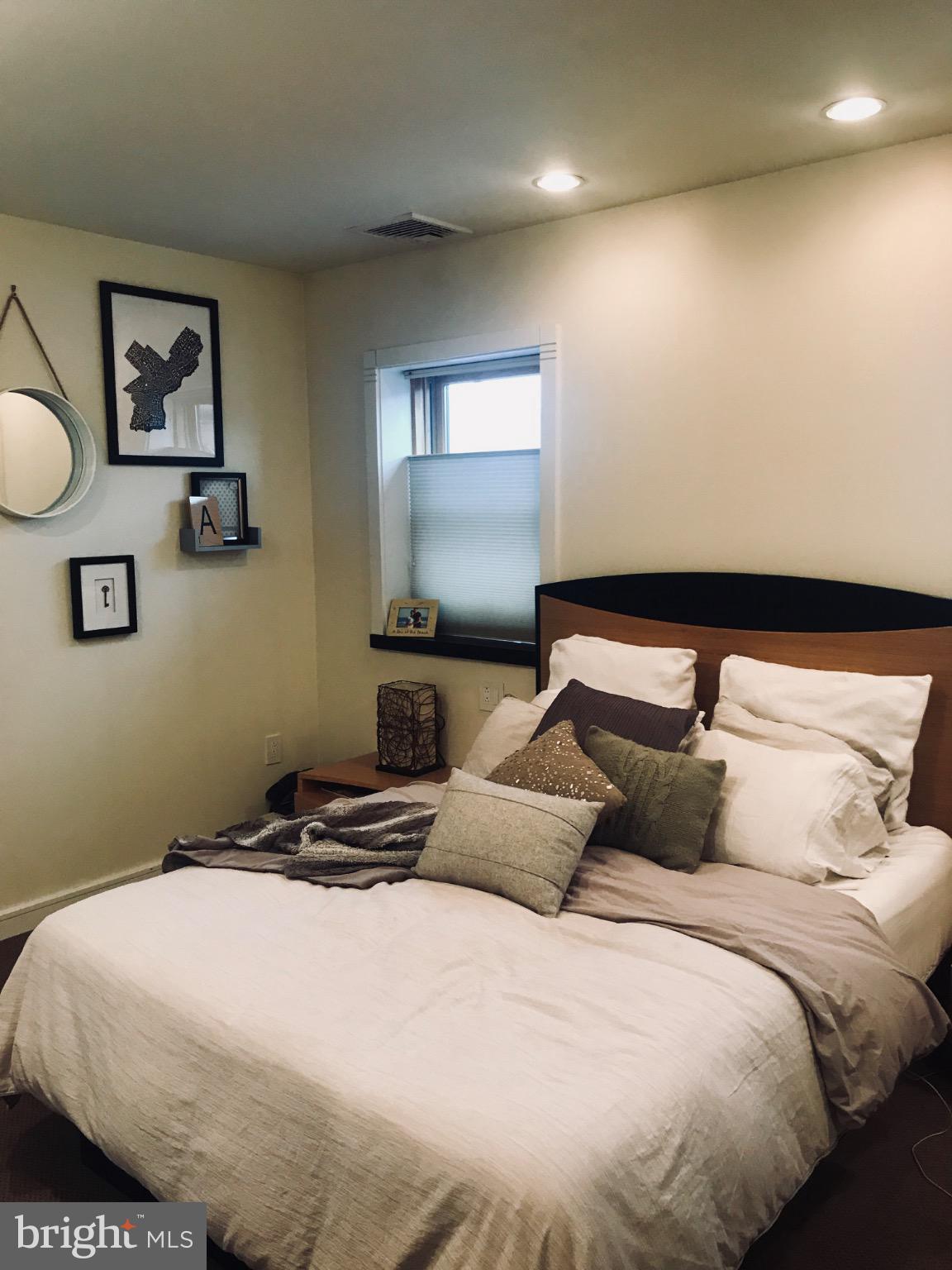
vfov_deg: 63.4
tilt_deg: -6.6
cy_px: 635
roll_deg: +0.9
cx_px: 476
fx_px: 1027
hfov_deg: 49.7
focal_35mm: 28
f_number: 1.8
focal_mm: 3.99
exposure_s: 1/24
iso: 40
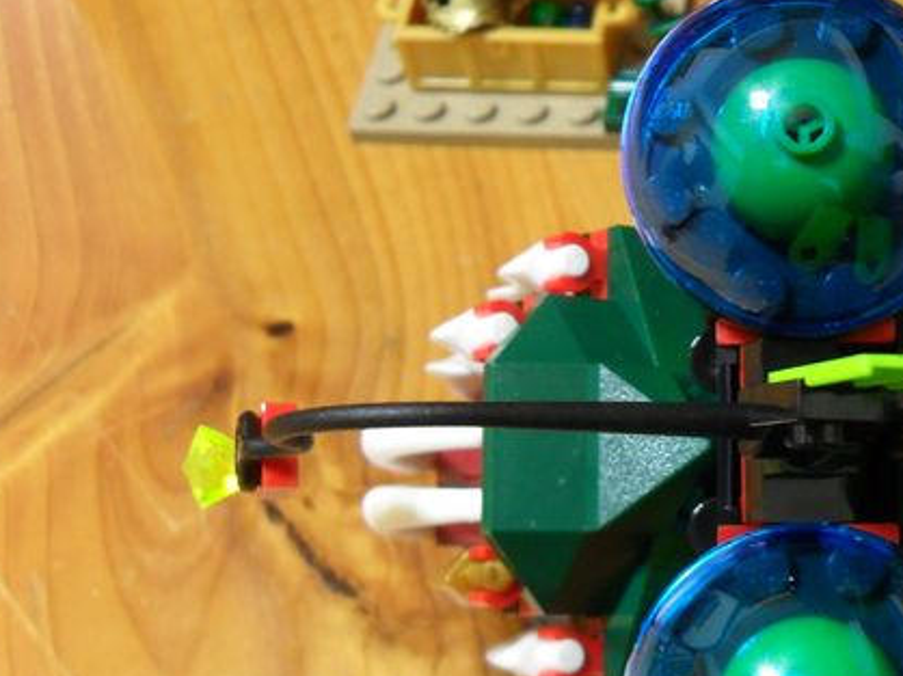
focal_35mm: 67
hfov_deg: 27.7
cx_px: 849
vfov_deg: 21.9
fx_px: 1747
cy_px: 350
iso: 200
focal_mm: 6.2
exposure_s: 1/6
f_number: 2.8
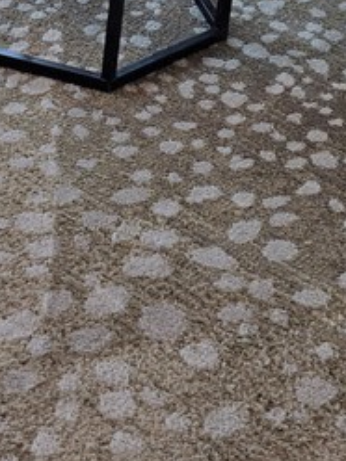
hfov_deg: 15.6
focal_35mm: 95
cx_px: 141
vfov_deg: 17.5
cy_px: -323
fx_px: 1266
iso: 20
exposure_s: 1/120
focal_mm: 6.3
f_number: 1.7
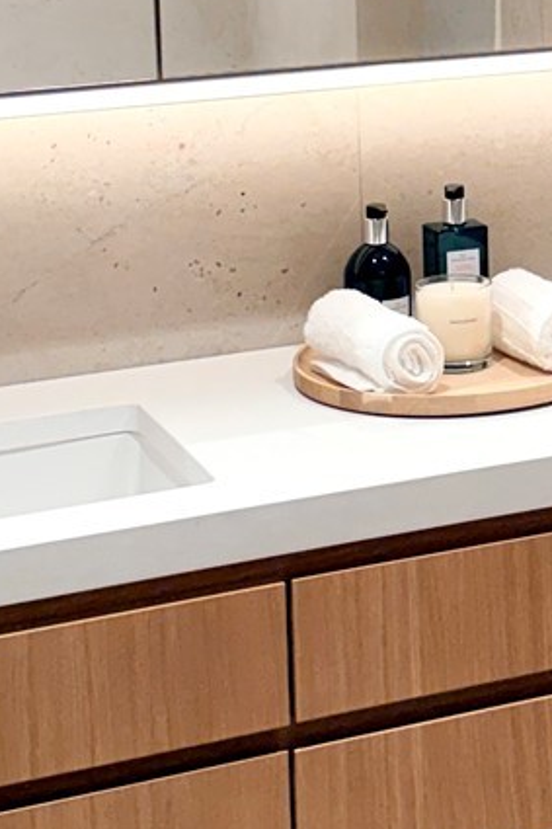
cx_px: 525
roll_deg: +1.6
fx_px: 2164
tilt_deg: -5.1
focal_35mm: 94
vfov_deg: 20.8
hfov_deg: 14.4
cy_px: -57
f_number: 1.78
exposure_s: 1/121
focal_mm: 6.76
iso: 200
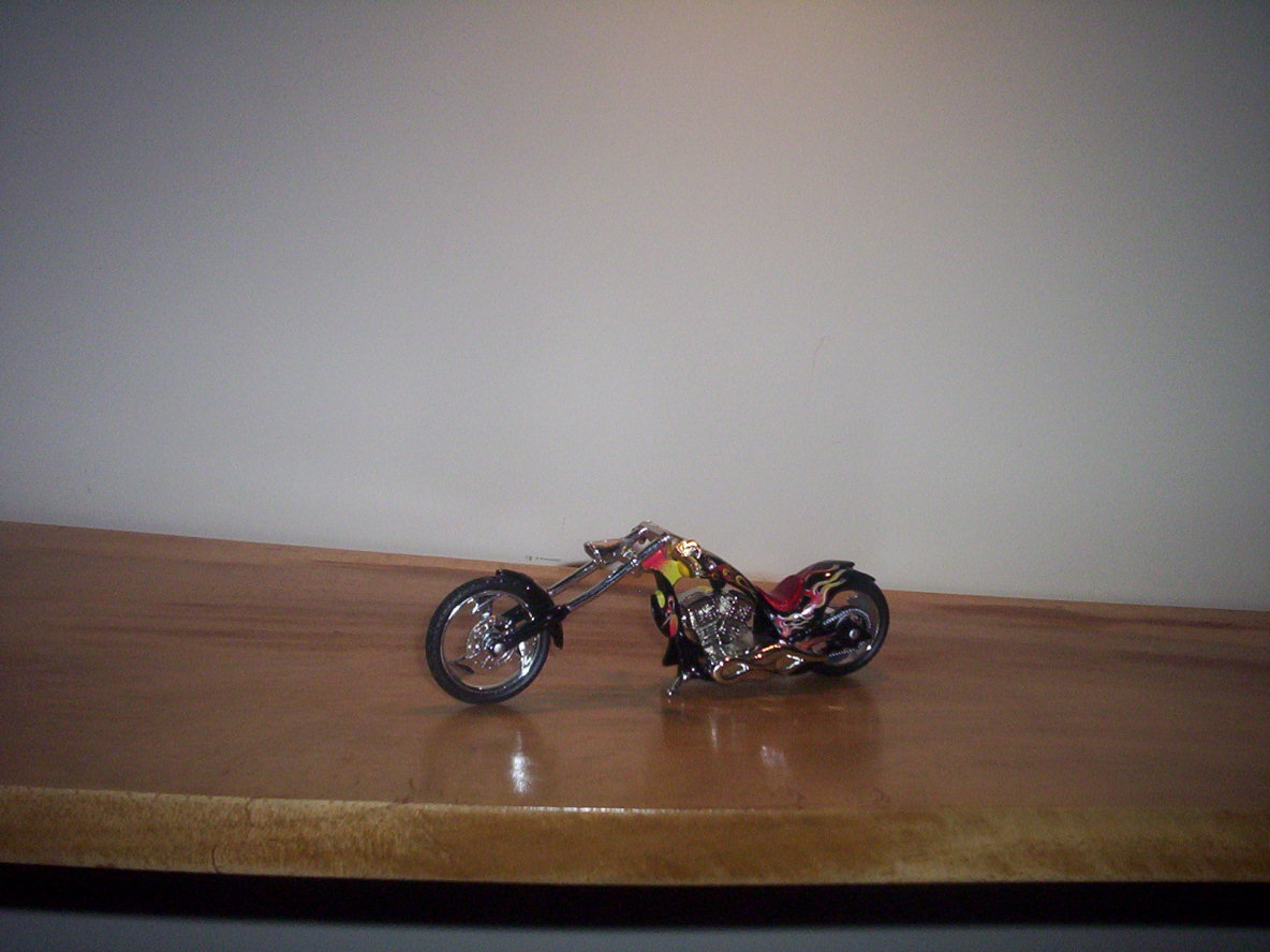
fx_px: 1394
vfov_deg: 37.7
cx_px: 635
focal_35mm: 38
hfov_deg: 49.0
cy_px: 476
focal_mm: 4.99
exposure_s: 1/60
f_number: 4.5
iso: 140
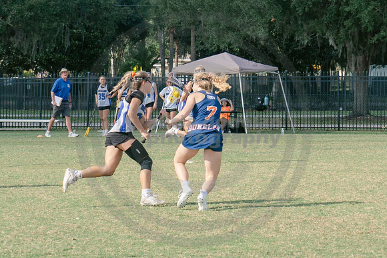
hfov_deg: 9.3
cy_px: 98
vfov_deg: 6.2
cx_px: 229
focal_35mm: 222
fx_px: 2386
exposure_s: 1/800
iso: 250
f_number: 5.6
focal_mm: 70
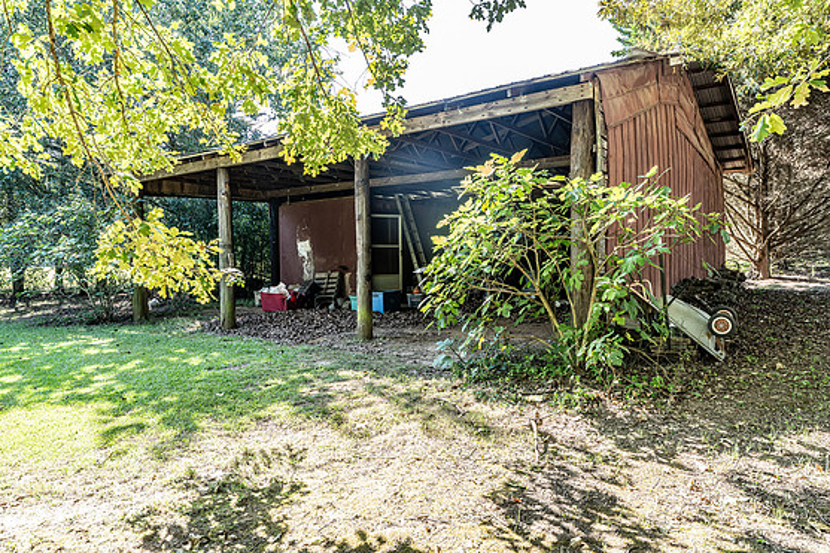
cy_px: 275
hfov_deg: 71.5
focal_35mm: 25
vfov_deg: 51.3
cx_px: 423
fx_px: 576
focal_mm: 24
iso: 640
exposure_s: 1/160
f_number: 5.6
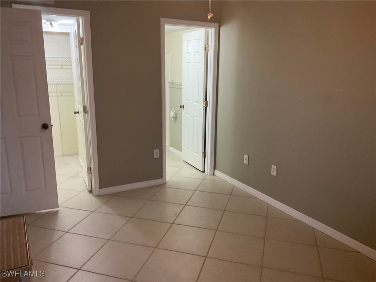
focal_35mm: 29
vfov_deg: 48.2
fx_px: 315
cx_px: 188
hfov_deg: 61.7
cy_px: 141
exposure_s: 1/60
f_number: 1.8
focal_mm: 3
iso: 100
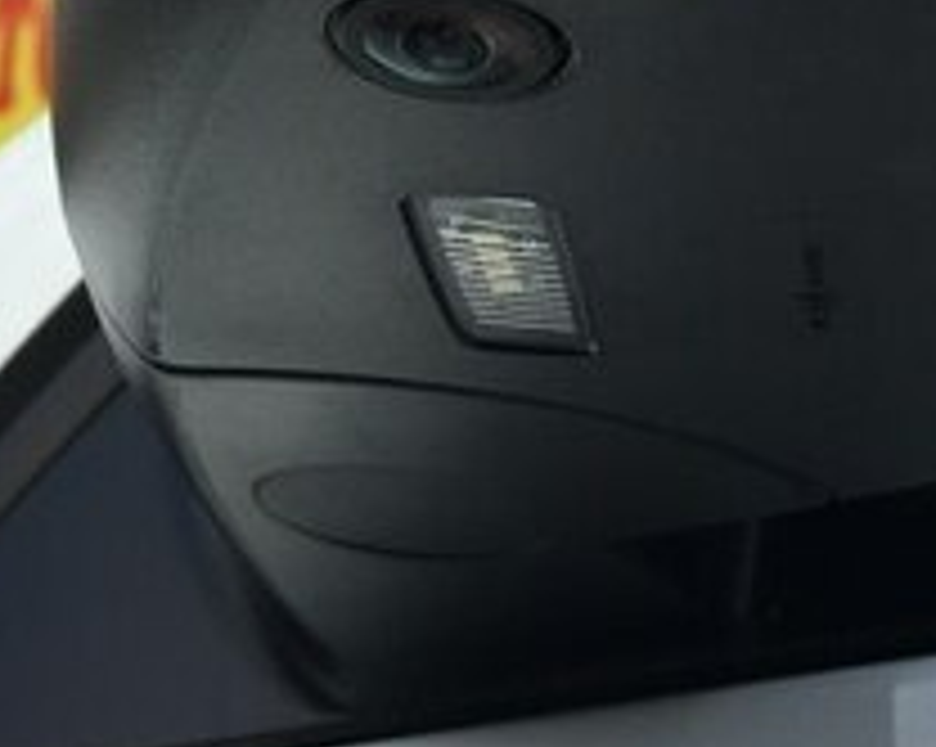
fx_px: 2491
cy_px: -169
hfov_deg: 21.3
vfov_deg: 16.3
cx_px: 436
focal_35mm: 90
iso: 25
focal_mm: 4.15
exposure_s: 1/2079
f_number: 2.2
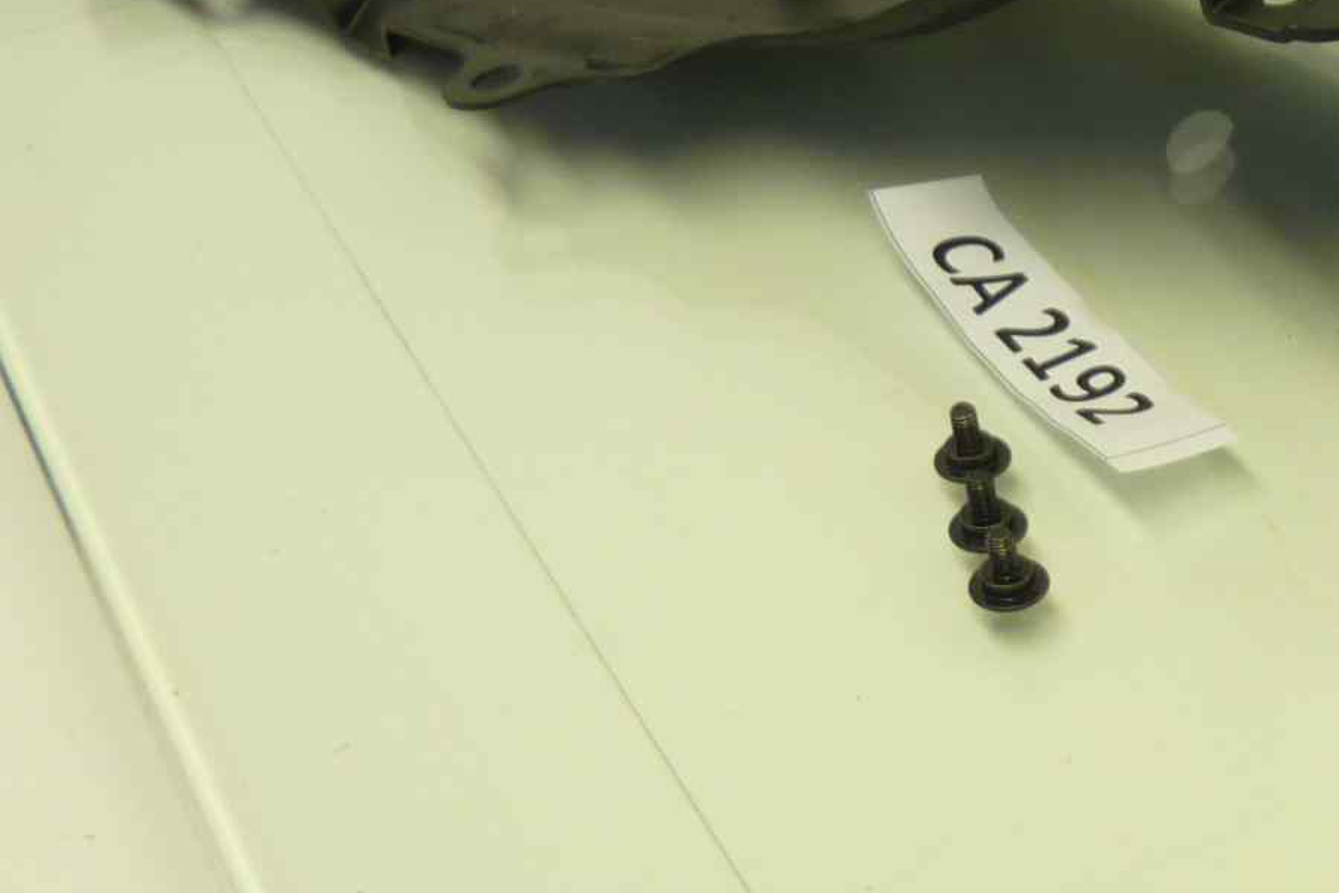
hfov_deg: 24.4
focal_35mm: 74
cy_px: 775
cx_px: 1666
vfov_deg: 18.2
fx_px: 2752
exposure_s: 1/30
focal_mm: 4.1
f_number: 3.3
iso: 80
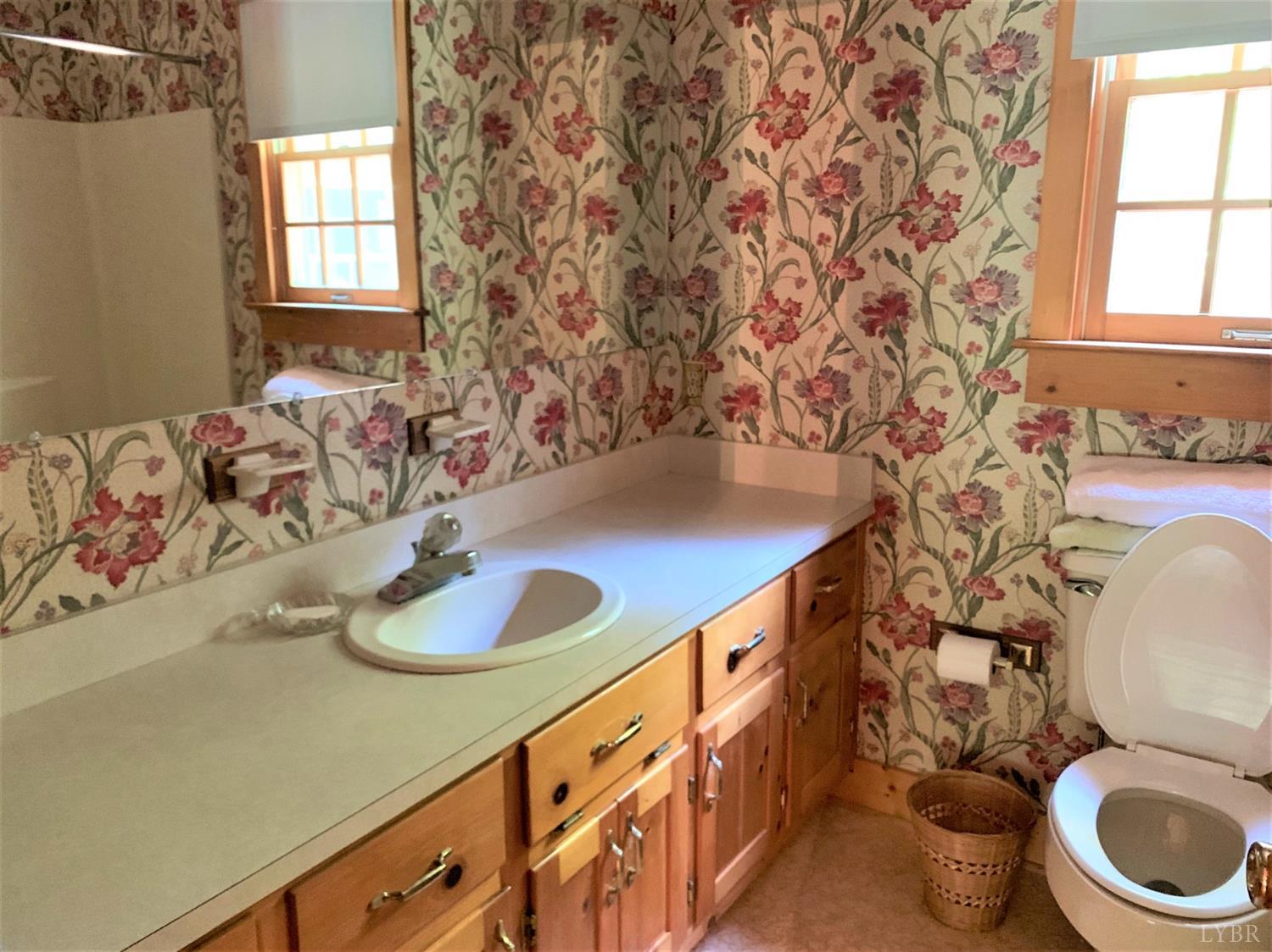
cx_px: 636
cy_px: 476
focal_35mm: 26
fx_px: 955
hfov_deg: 67.3
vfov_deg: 53.0
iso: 800
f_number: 1.8
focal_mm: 4.25
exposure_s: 1/24
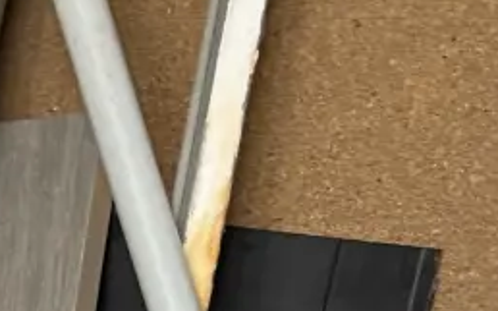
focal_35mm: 205
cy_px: 1329
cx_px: -531
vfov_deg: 5.4
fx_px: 2781
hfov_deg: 9.5
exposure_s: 1/60
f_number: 1.6
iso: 200
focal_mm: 5.96
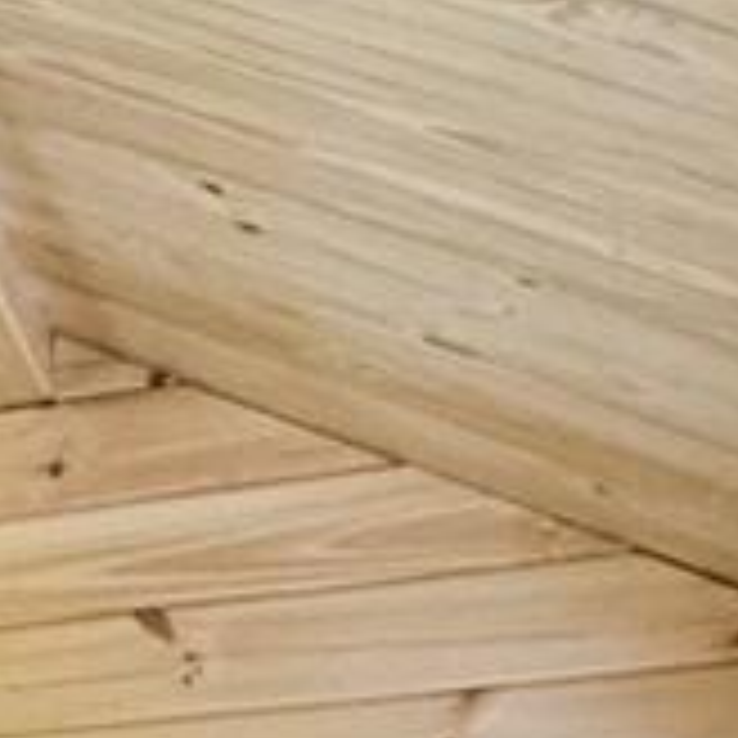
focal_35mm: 116
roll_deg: -1.3
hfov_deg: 12.1
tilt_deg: +1.9
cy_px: 1269
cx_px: -1017
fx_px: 2798
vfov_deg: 13.7
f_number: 2.2
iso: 320
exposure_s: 1/60
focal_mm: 2.22
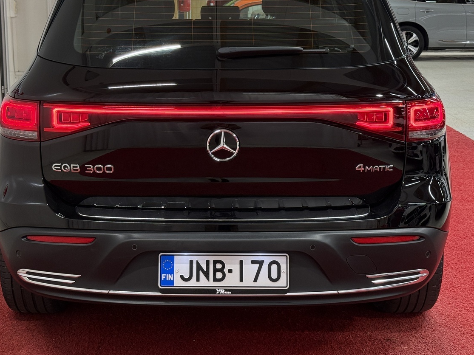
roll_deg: -0.1
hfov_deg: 31.2
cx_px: 215
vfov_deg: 23.6
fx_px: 849
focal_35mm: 62
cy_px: 130
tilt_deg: -8.9
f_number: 1.78
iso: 80
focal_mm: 6.76
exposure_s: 1/60
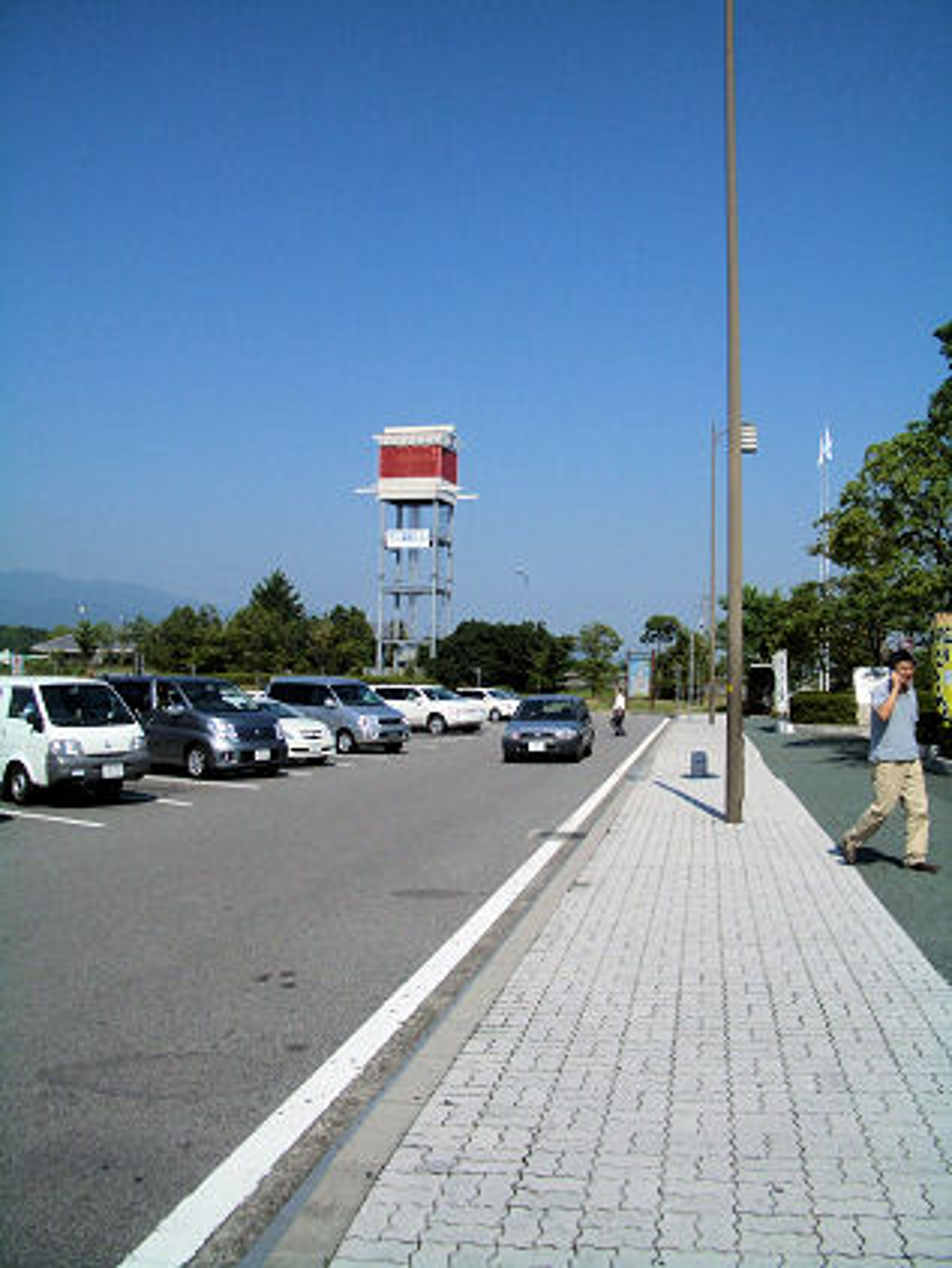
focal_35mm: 35
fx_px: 1282
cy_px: 634
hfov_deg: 40.7
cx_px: 476
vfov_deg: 52.6
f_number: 4.3
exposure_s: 1/1250
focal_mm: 5.8
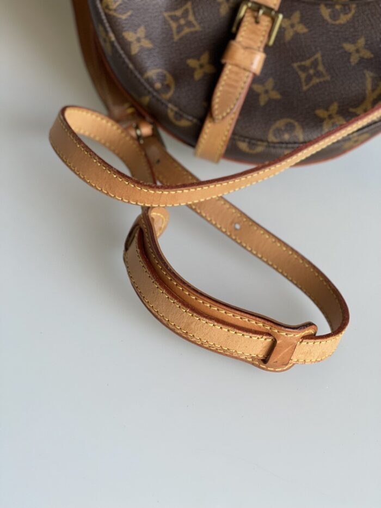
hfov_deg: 22.9
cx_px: 190
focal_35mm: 64
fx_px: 939
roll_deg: -20.7
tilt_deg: -36.9
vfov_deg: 30.3
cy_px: 254
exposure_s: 1/121
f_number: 2.2
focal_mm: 7.5
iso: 125
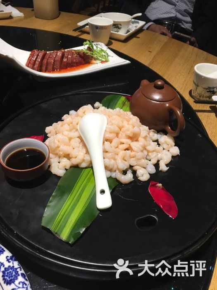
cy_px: 145
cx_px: 108
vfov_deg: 61.7
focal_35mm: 29
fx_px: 242
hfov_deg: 48.2
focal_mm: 4.15
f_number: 2.2
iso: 50
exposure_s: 1/33
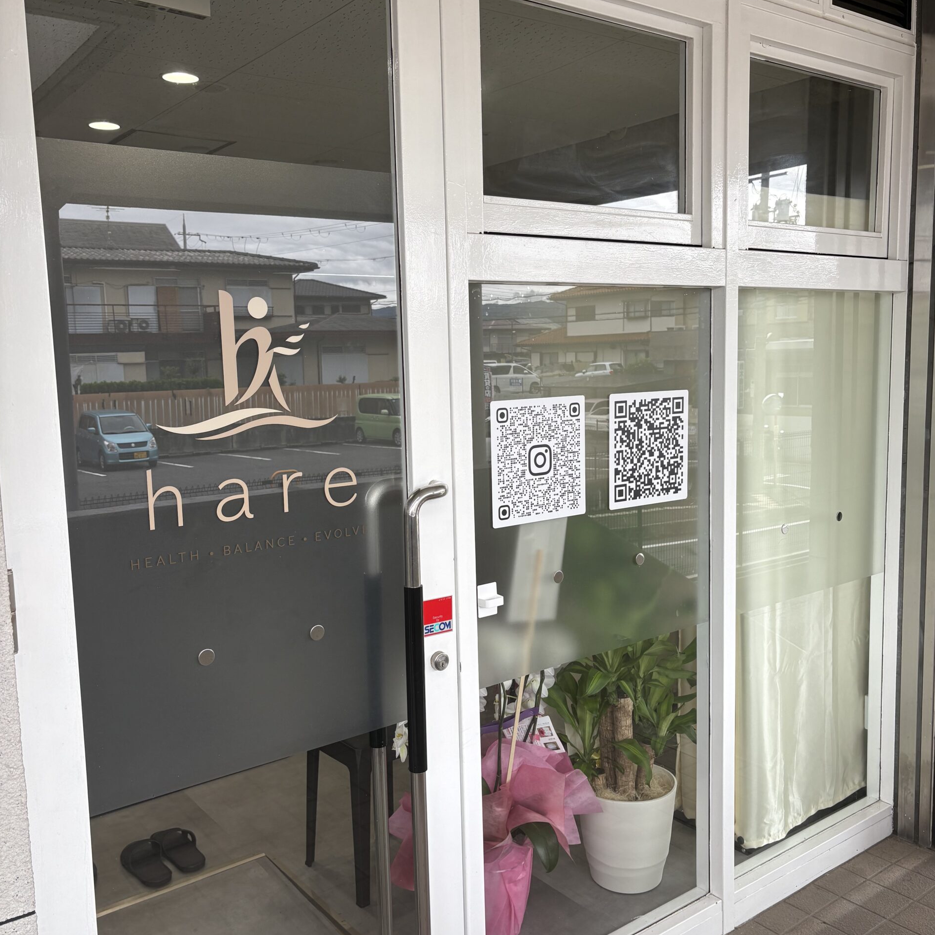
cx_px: 470
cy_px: 466
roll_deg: +1.5
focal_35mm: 31
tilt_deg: -7.2
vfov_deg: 52.5
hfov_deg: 52.5
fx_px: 947
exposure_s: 1/122
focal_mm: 5.96
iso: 40
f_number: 1.6
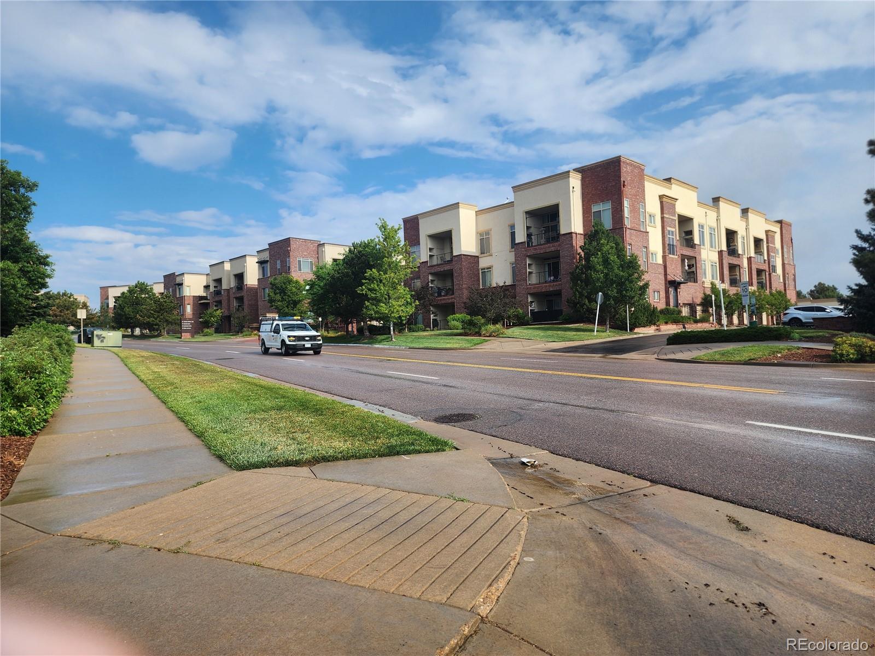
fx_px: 581
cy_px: 328
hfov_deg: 73.9
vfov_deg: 58.9
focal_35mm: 23
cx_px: 438
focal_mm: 6.4
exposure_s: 1/1093
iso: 12
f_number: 1.8
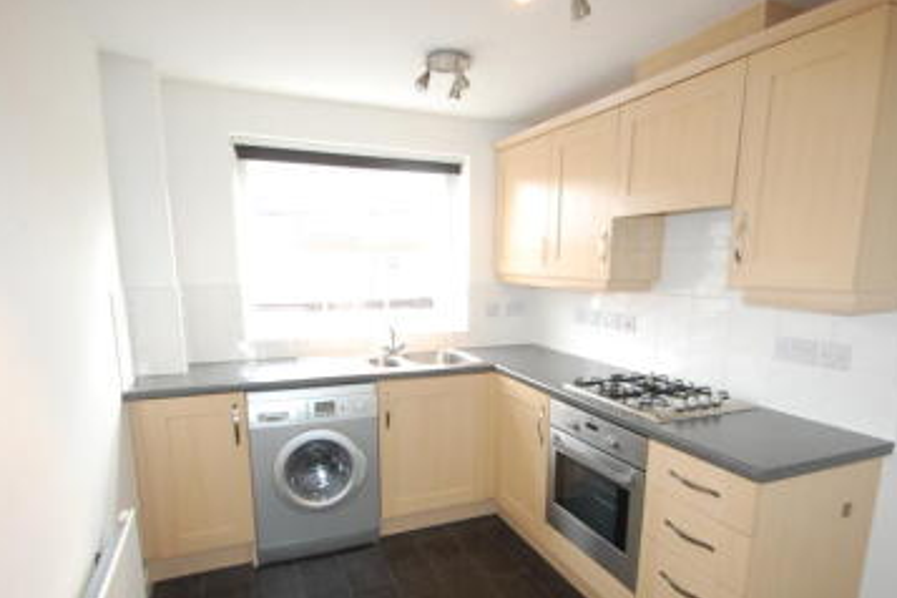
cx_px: 465
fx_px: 498
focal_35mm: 20
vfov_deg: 61.1
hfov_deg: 83.9
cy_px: 373
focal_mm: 10
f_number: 3.5
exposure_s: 1/80
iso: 800
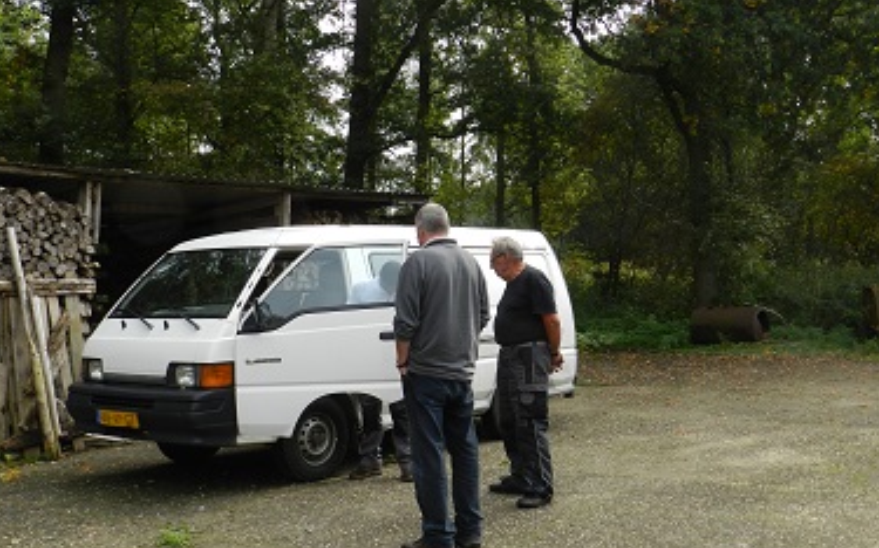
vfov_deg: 29.8
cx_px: 438
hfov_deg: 46.2
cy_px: 262
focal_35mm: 43
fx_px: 1030
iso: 160
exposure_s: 1/400
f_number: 4
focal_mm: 6.7
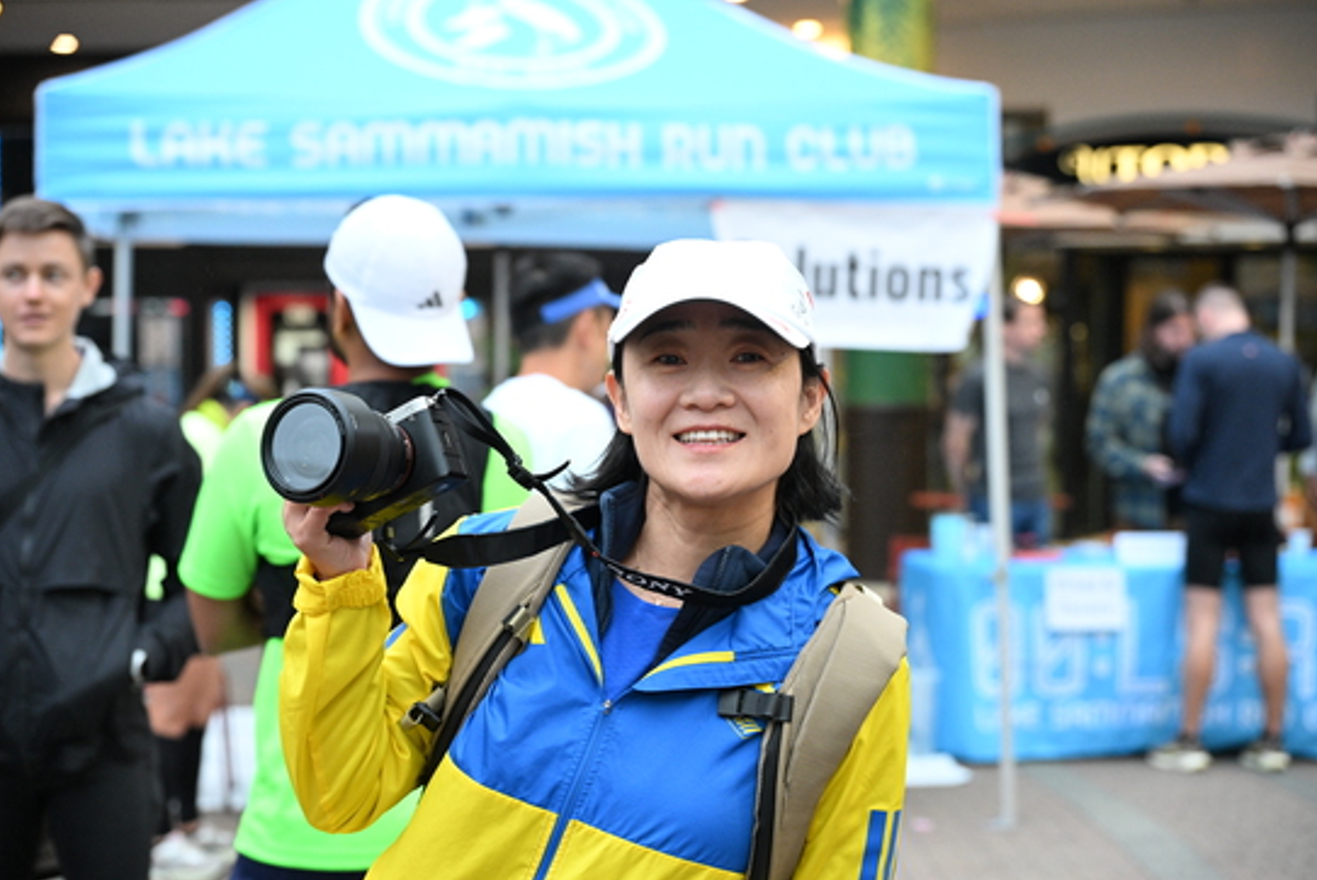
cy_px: 439
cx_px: 656
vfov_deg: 20.3
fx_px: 2452
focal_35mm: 67
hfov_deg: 30.1
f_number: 4
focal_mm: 66
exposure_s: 1/200
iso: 3200
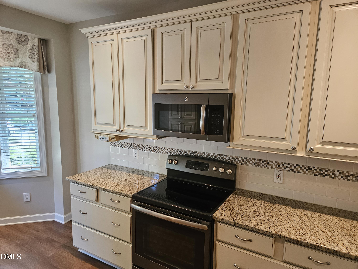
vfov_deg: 58.9
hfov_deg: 73.9
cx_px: 179
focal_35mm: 23
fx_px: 238
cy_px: 134
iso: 320
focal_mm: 5.4
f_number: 1.8
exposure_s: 1/120
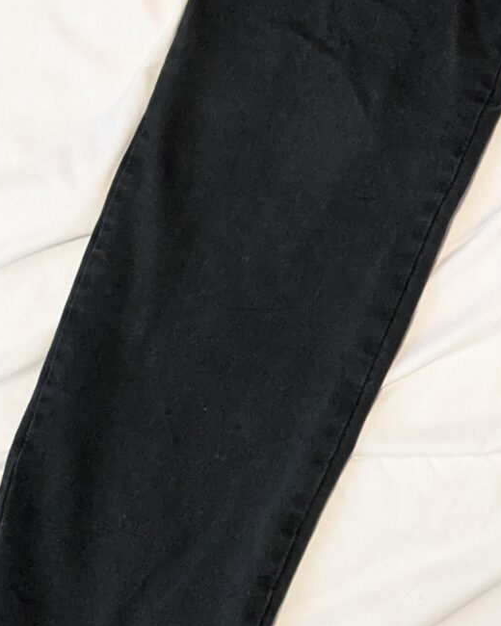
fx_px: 1538
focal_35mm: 83
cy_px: -34
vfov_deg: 22.0
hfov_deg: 17.1
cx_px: 697
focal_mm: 4.38
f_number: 1.73
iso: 276
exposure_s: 1/24
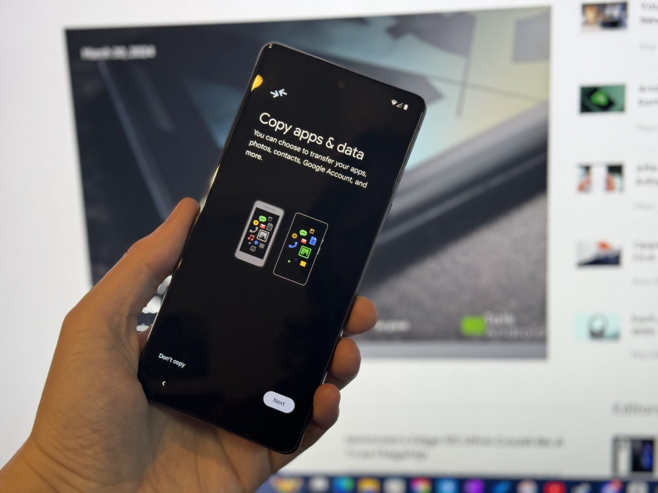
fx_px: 912
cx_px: 329
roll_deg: +2.9
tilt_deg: -4.4
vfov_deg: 30.3
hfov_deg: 39.7
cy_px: 246
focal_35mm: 48
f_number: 1.78
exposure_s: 1/48
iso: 80
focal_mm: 6.86
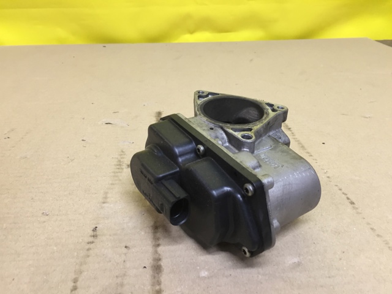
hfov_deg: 61.7
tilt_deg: -29.5
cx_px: 196
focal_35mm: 29
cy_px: 147
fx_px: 328
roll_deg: -0.1
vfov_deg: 48.2
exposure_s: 1/33
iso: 64
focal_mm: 4.15
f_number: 2.2
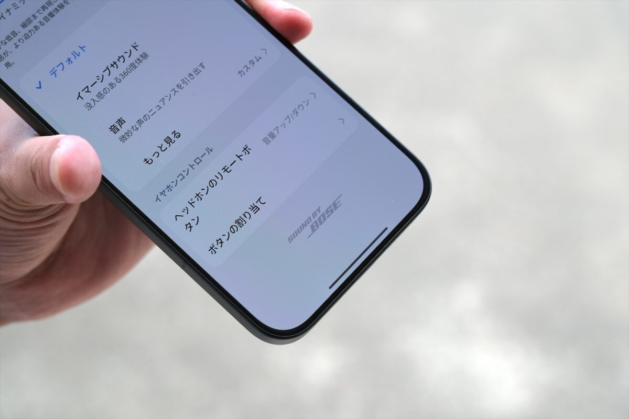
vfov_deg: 16.5
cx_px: 314
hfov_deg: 24.5
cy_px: 210
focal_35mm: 83
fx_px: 1450
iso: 160
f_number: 5
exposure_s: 1/200
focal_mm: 55
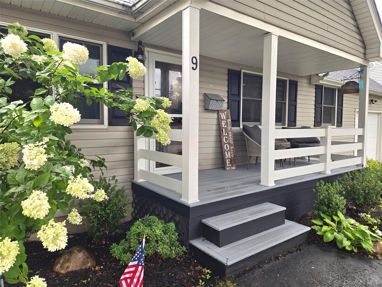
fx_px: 254
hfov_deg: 73.9
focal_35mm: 23
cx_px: 191
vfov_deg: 58.9
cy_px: 144
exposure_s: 1/182
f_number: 1.8
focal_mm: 5.4
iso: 32
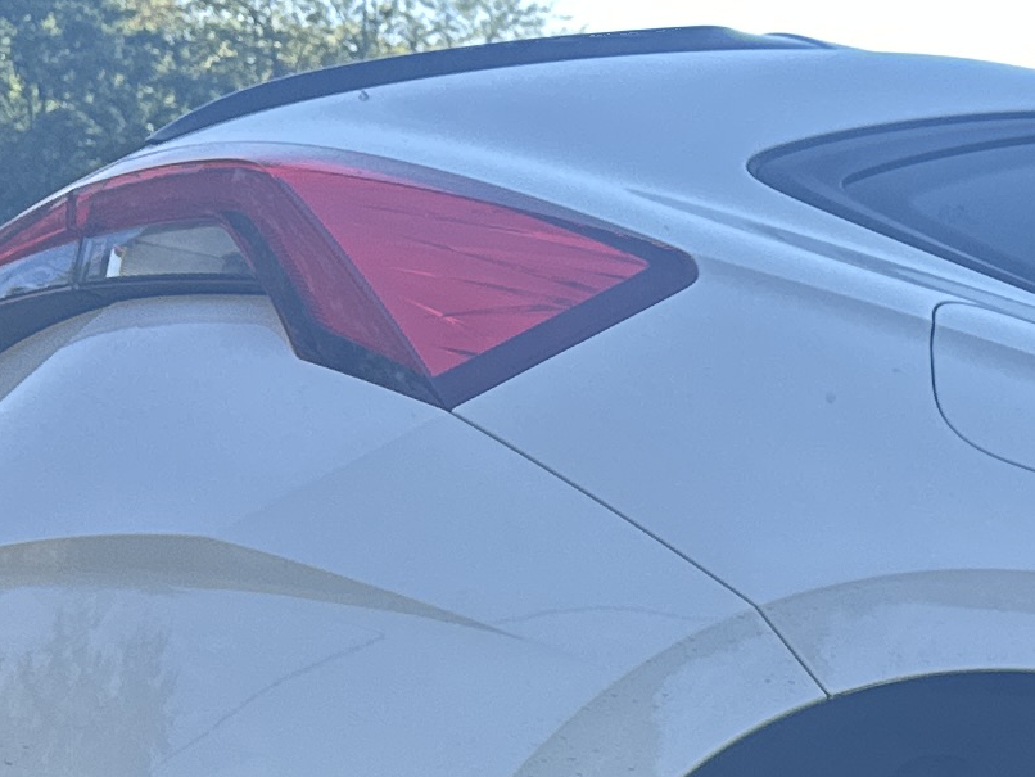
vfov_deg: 12.1
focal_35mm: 120
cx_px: 1863
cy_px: 963
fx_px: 3589
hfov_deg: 14.4
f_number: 1.78
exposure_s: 1/587
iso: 80
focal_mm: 6.86
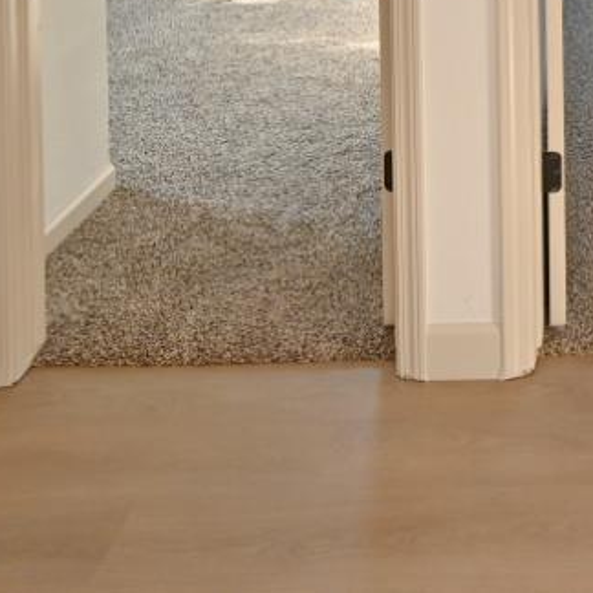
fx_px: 1066
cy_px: -315
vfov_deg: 24.0
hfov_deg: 28.8
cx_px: 619
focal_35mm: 55
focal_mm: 14
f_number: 5
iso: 200
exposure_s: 1/100
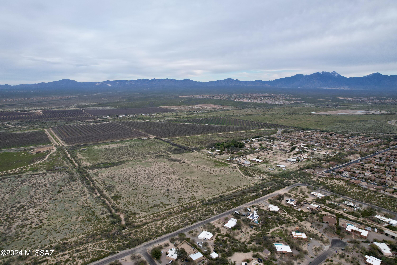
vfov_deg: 57.2
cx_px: 198
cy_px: 132
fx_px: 243
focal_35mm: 22
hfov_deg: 78.6
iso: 130
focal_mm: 8.38
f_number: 2.8
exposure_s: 1/1000
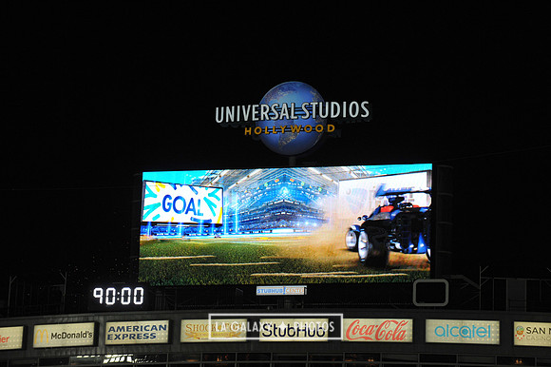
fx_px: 2447
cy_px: 184
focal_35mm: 160
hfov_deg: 12.8
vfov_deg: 8.6
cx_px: 276
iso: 1600
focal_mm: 160
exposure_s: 1/320
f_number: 9
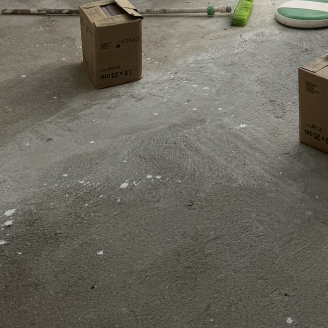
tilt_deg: -5.3
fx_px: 708
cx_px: 332
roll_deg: +1.3
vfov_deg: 21.4
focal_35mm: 66
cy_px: -179
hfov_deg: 24.8
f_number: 1.78
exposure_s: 1/1261
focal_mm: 6.76
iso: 80
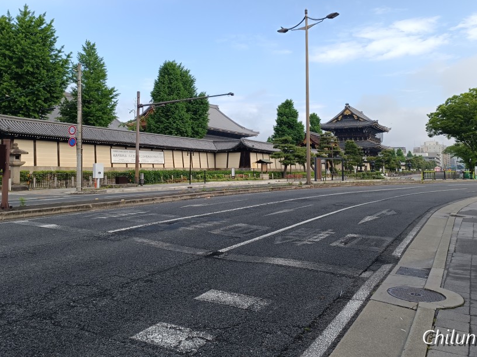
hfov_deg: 59.9
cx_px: 220
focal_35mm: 30
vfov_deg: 46.4
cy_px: 135
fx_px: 413
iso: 50
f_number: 1.65
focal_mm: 6.14
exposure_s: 1/211
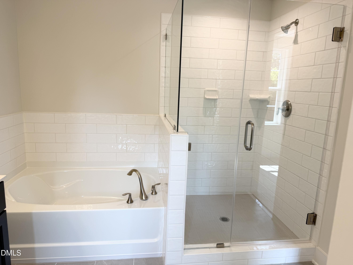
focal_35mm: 24
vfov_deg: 56.8
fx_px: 245
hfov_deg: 71.6
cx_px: 176
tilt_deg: -10.5
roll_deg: -2.1
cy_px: 132
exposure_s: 1/120
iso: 50
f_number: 1.78
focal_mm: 6.76
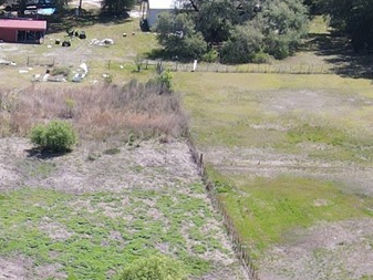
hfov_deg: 16.6
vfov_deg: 11.5
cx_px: -58
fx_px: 1229
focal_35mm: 114
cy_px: 597
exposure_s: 1/25
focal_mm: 4.5
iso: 110
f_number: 2.8
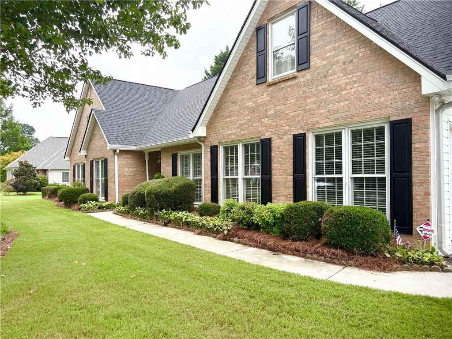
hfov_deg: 67.3
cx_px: 226
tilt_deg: +1.1
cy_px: 170
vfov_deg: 53.1
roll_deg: +1.1
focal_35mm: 26
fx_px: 339
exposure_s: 1/1239
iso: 64
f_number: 1.6
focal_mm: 5.96
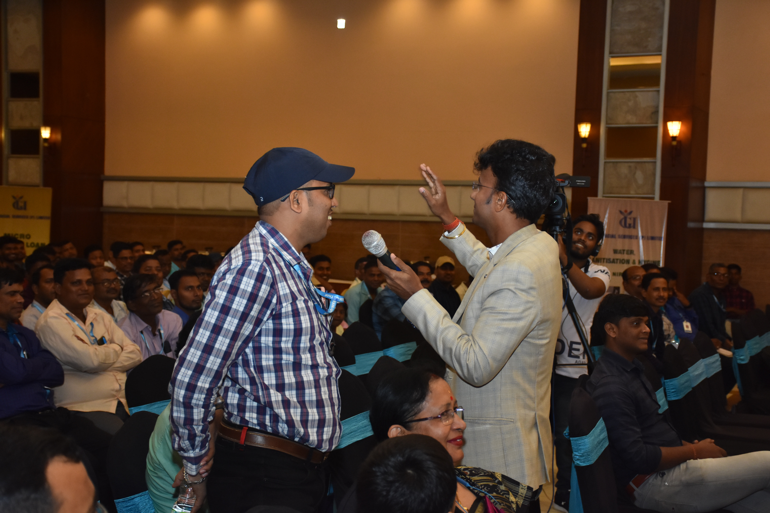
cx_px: 385
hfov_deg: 37.9
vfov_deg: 25.8
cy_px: 256
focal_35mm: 52
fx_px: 1123
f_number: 4.2
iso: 1000
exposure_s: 1/160
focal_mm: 35
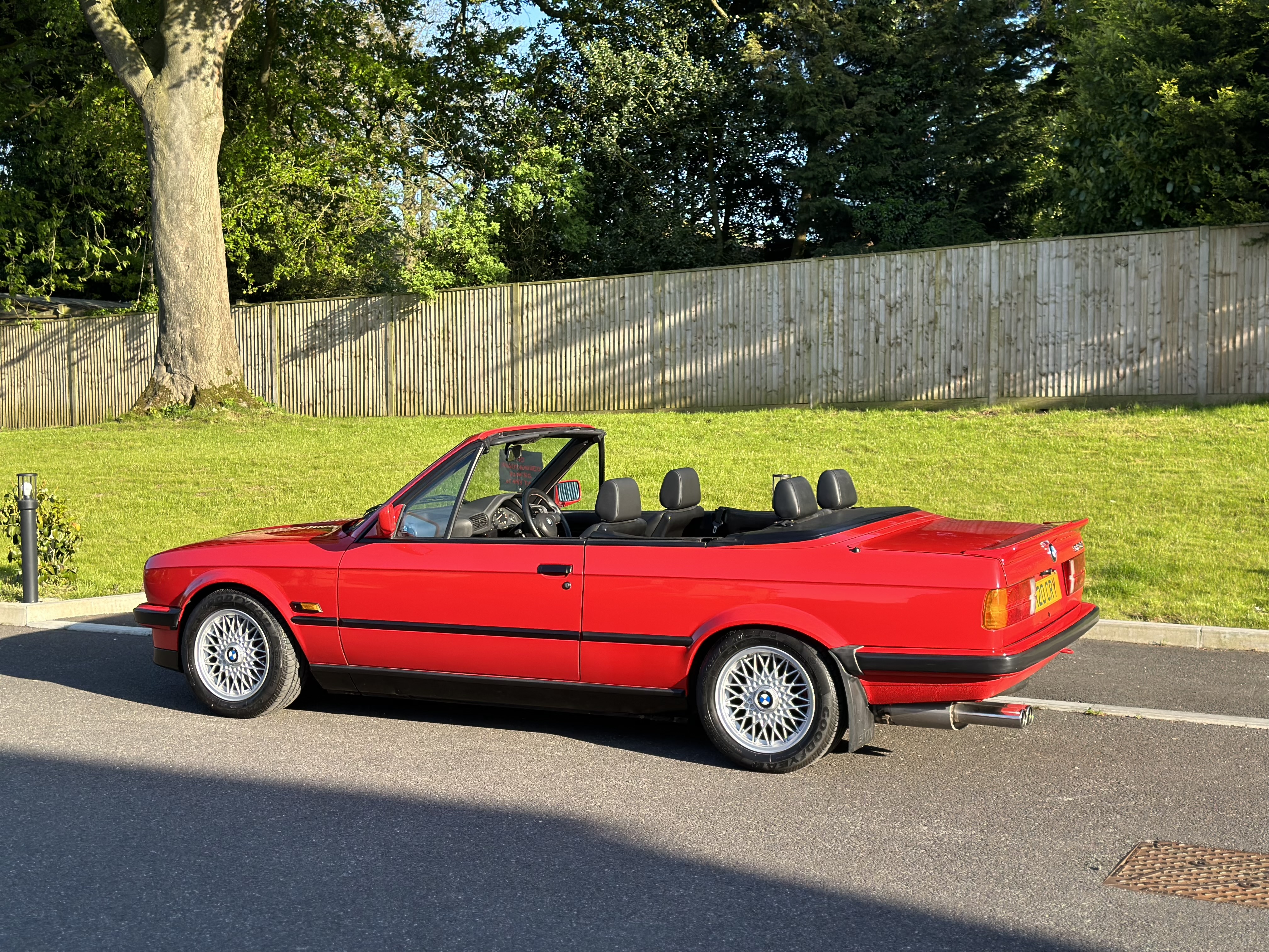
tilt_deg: -2.7
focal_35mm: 48
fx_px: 1760
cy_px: 476
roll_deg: -0.5
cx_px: 634
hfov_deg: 39.7
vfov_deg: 30.3
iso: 80
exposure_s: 1/1339
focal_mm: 6.86
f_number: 1.78
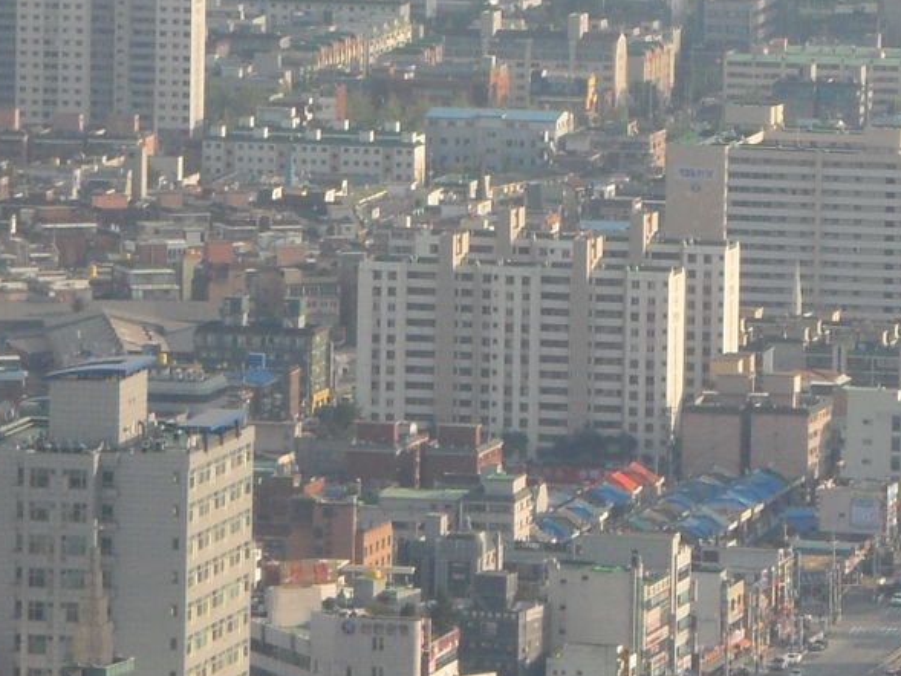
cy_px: -187
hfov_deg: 4.5
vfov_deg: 3.4
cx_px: 714
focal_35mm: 440
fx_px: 11455
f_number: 5.9
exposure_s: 1/180
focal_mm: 24.5
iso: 80
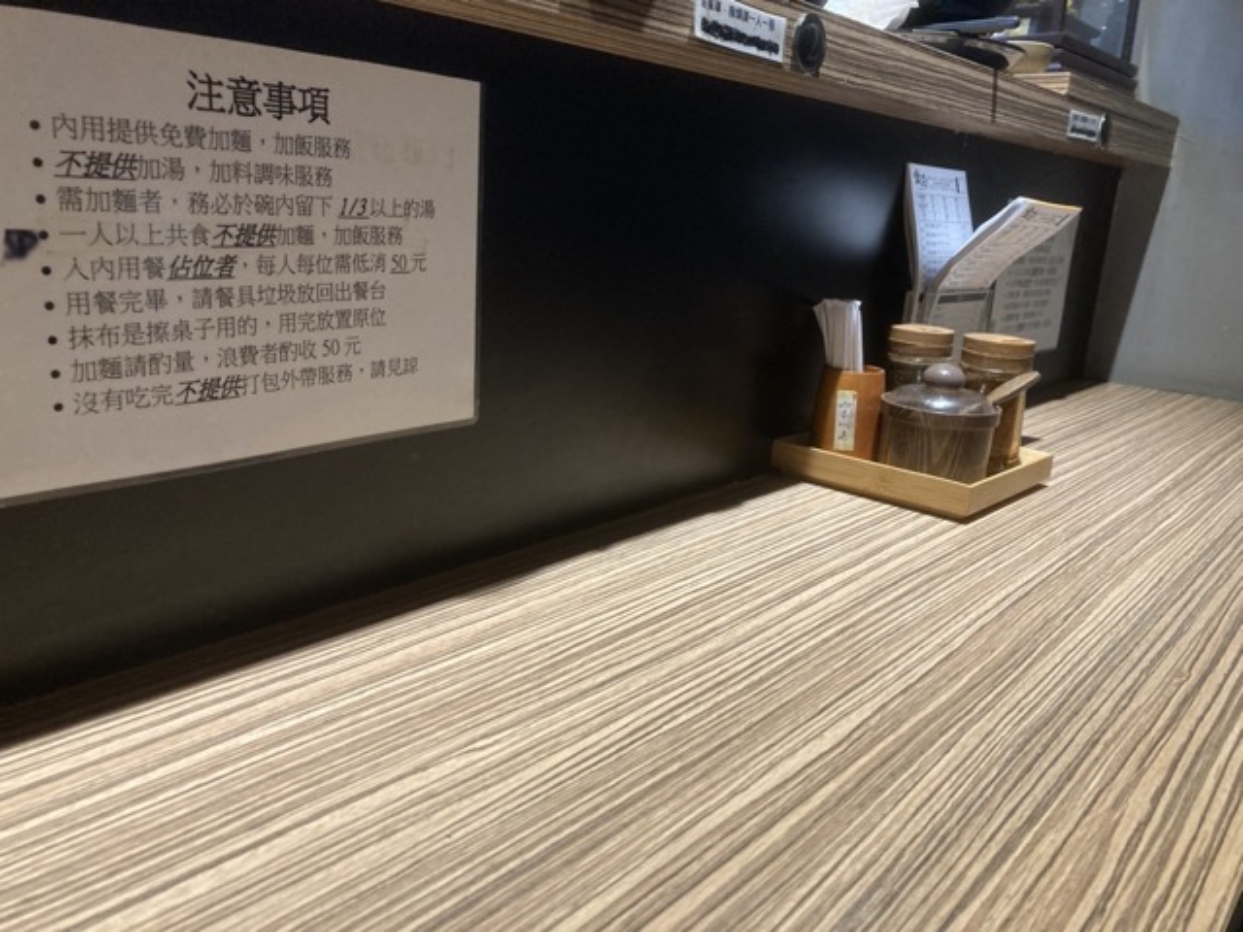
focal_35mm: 28
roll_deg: -4.0
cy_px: 466
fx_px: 1005
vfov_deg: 49.7
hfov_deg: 63.4
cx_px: 622
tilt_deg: -14.9
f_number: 1.8
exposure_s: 1/60
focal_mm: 3.99
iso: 320
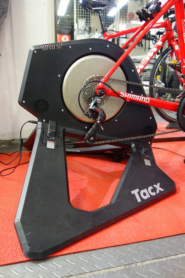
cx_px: 92
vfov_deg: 65.5
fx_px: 216
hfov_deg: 46.4
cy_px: 139
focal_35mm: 28
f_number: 1.8
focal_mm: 10.4
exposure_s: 1/60
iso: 320
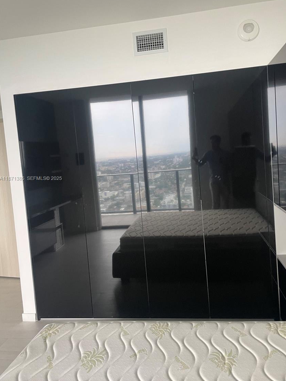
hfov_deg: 49.7
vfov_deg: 63.4
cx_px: 153
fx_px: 308
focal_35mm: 28
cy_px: 179
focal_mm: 4.2
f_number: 1.6
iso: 125
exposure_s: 1/65
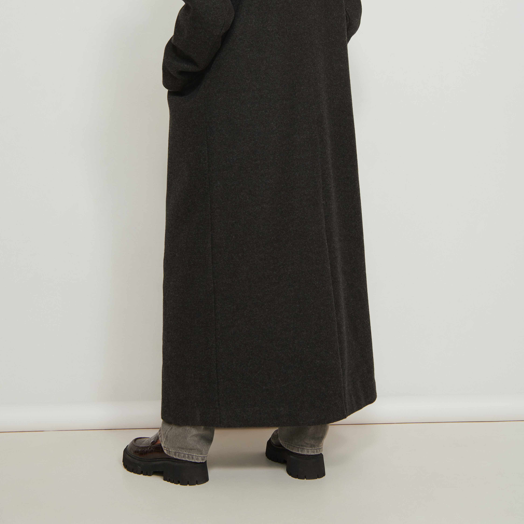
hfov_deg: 29.1
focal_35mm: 59
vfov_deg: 28.7
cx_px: 263
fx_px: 1010
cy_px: 133
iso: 200
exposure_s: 1/160
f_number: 8
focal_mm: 46
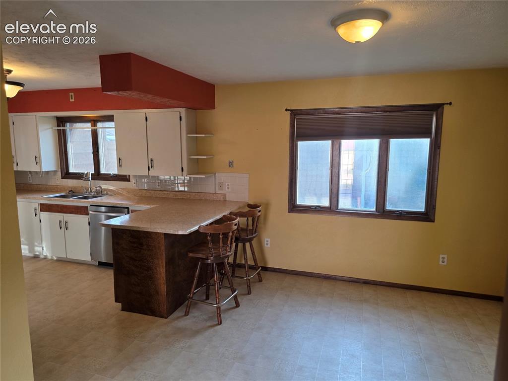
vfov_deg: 58.8
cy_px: 190
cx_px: 254
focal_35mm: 23
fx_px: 337
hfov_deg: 74.0
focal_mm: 6.3
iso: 100
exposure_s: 1/120
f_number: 1.7
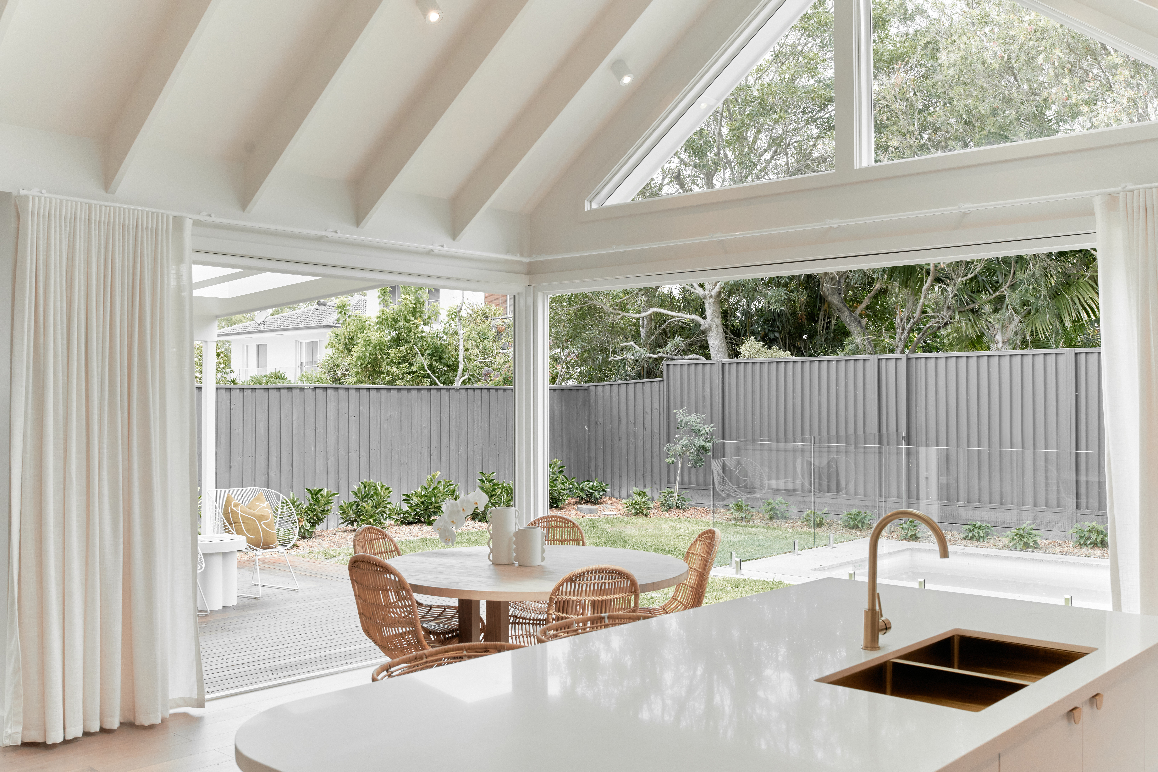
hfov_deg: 54.4
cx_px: 579
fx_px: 1126
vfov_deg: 37.9
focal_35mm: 35
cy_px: 386
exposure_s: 1/500
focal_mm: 35
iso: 1250
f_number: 8
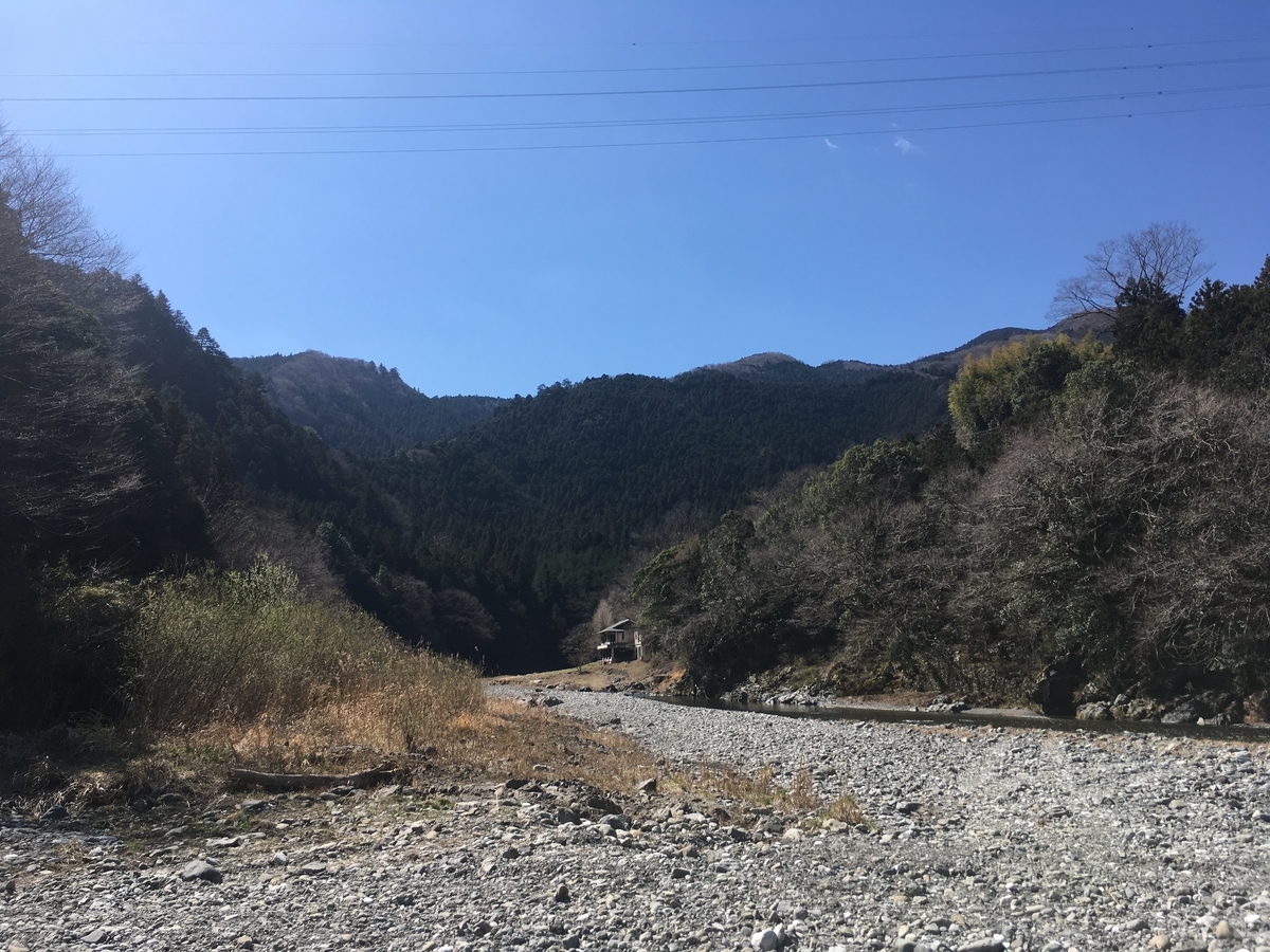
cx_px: 635
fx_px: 1064
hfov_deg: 61.7
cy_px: 476
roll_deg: +0.7
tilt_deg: +10.0
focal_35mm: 29
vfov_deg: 48.2
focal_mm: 4.15
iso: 25
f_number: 2.2
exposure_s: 1/1570
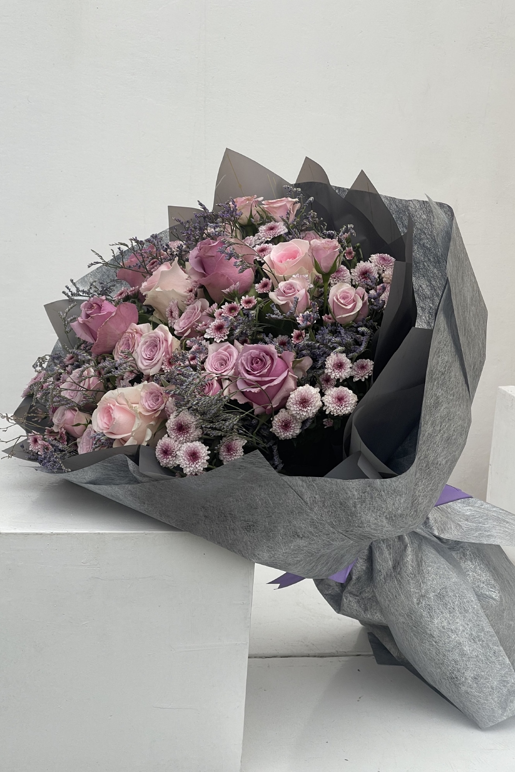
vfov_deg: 30.1
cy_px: 387
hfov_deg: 20.3
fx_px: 1438
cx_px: 240
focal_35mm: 67
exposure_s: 1/99
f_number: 2.2
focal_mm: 7.5
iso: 25
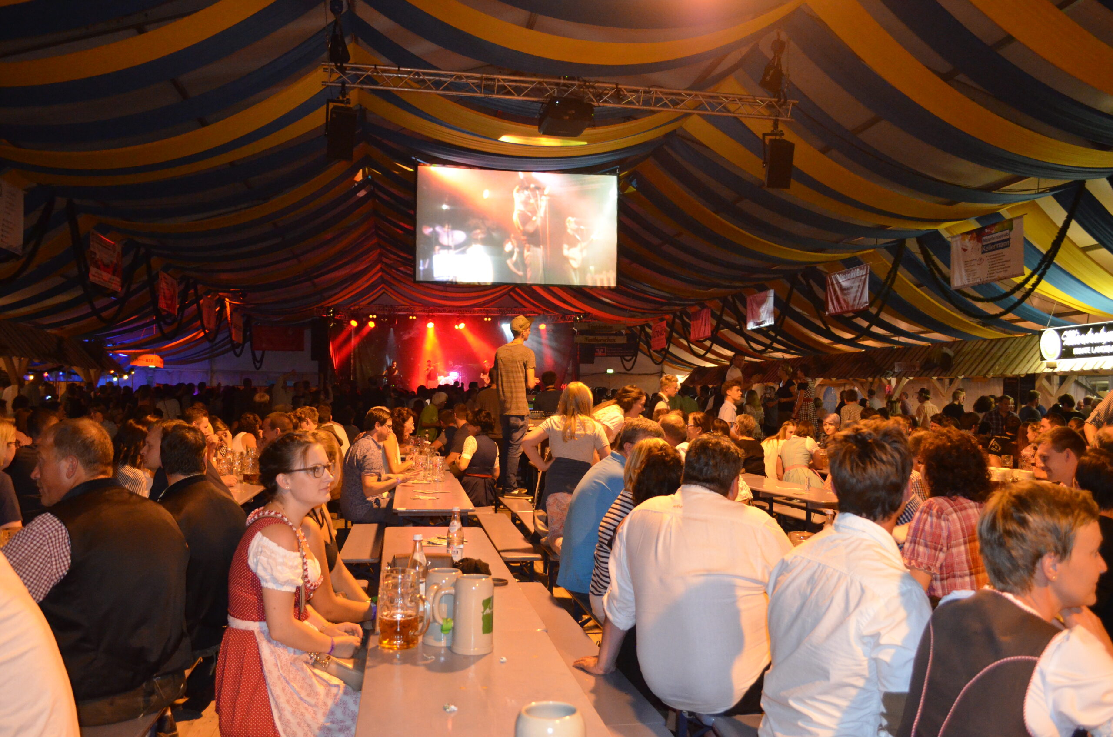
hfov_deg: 62.0
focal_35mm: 30
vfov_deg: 43.4
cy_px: 368
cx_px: 556
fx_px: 926
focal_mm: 20
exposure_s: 1/60
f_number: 3.8
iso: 3200
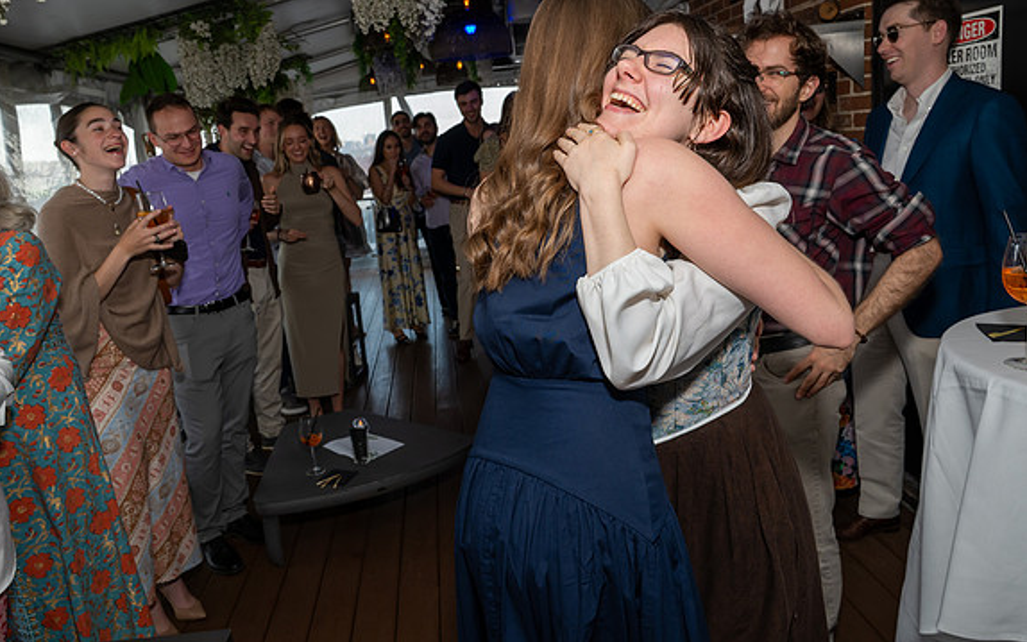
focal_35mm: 28
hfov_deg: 66.4
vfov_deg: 44.5
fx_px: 784
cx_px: 480
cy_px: 283
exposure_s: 1/250
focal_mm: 24
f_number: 7.1
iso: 640
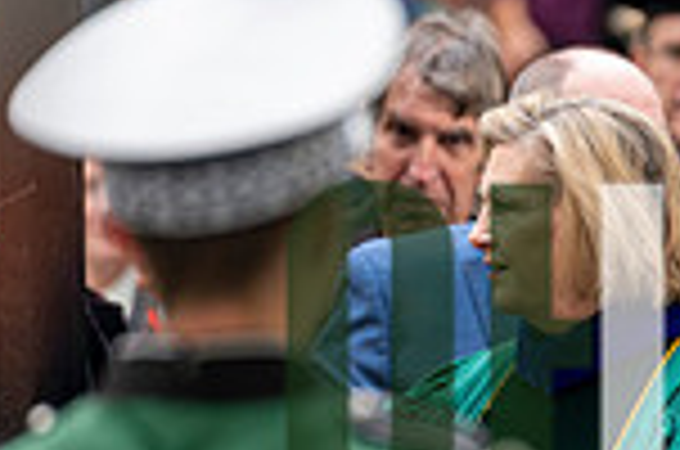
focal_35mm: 770
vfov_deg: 1.8
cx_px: 626
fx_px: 14514
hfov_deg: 2.7
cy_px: 392
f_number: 2.8
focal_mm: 200
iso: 800
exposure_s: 1/1000
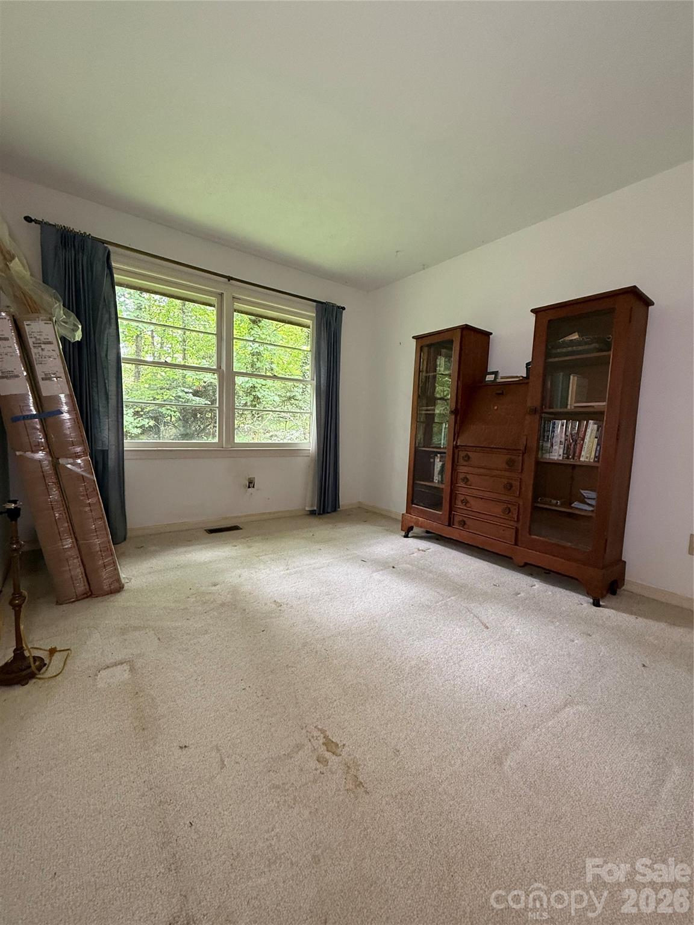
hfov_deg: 85.7
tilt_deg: -4.7
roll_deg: -1.8
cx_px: 347
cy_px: 462
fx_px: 374
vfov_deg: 102.1
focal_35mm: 14
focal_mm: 2.22
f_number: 2.2
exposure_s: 1/60
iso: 500
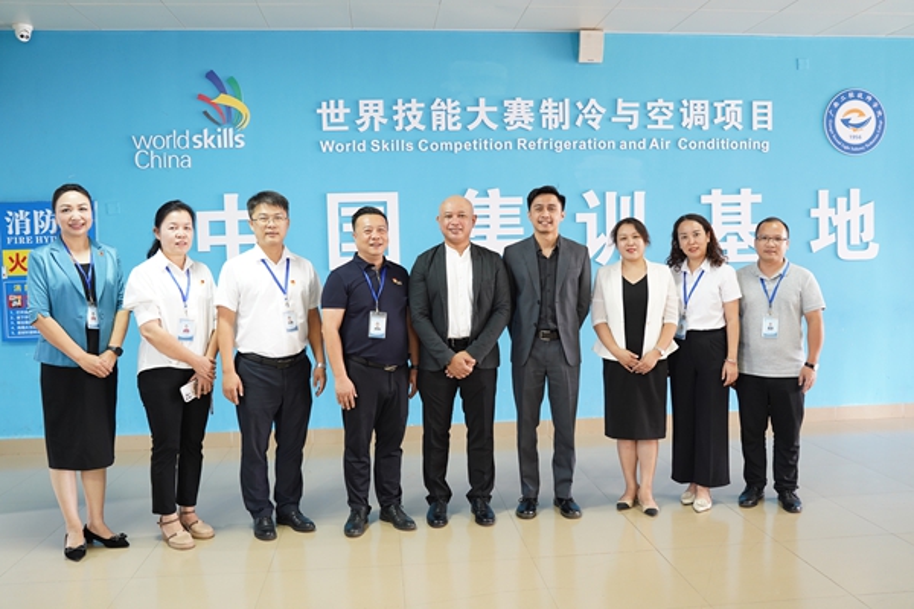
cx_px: 457
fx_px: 736
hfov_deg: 63.7
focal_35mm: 29
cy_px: 304
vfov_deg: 45.0
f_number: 3.2
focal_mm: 29
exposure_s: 1/50
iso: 1250
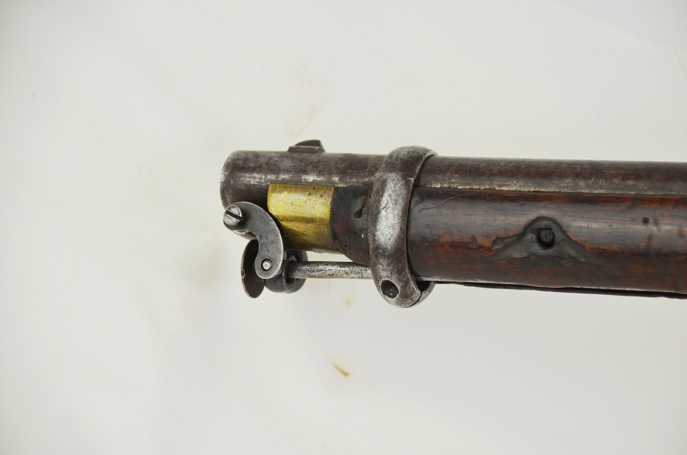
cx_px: 344
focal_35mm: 202
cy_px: 228
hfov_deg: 10.2
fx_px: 3856
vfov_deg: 6.8
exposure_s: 1/250
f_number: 5.6
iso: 640
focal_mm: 135
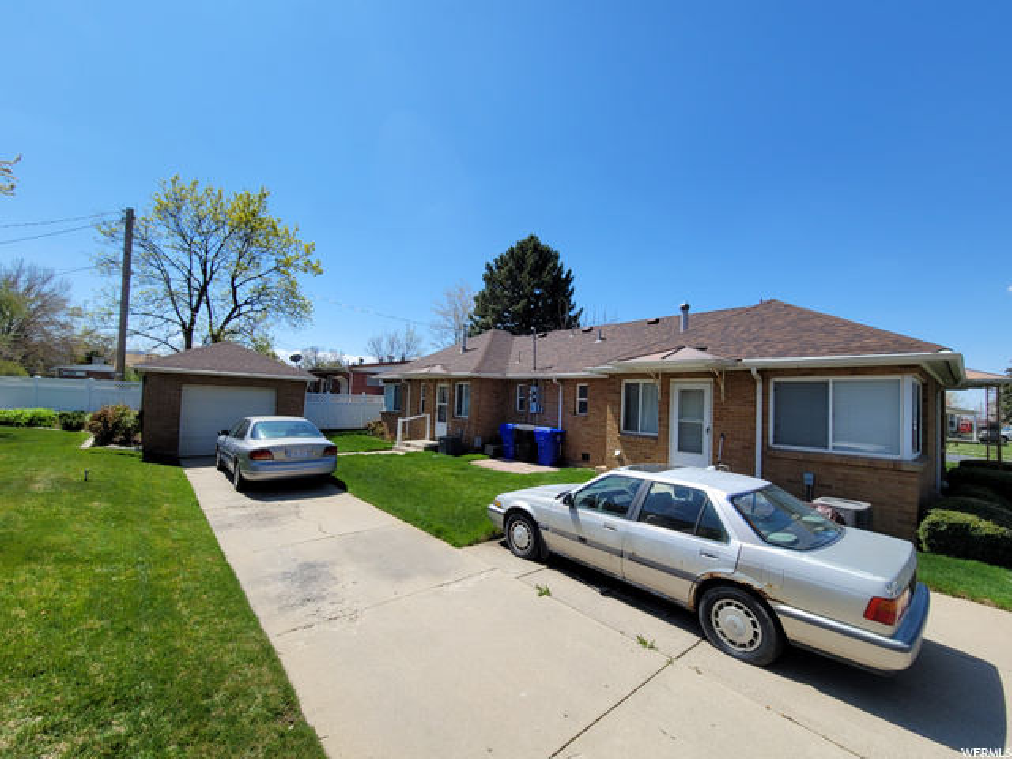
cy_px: 380
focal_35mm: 13
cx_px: 506
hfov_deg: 106.2
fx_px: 380
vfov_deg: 89.9
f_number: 2.2
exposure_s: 1/1925
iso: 50
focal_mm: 2.2
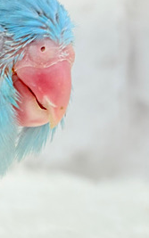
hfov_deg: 9.6
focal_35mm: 132
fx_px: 857
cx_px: -88
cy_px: 125
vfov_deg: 15.8
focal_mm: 5.96
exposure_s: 1/50
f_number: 1.6
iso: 32
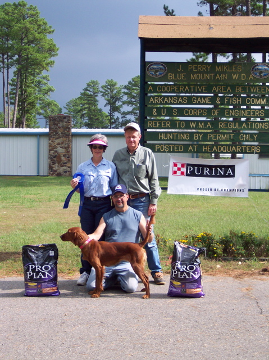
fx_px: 654
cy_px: 180
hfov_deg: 23.3
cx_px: 134
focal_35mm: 63
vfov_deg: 30.7
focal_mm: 13.3
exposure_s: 1/700
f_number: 3.4
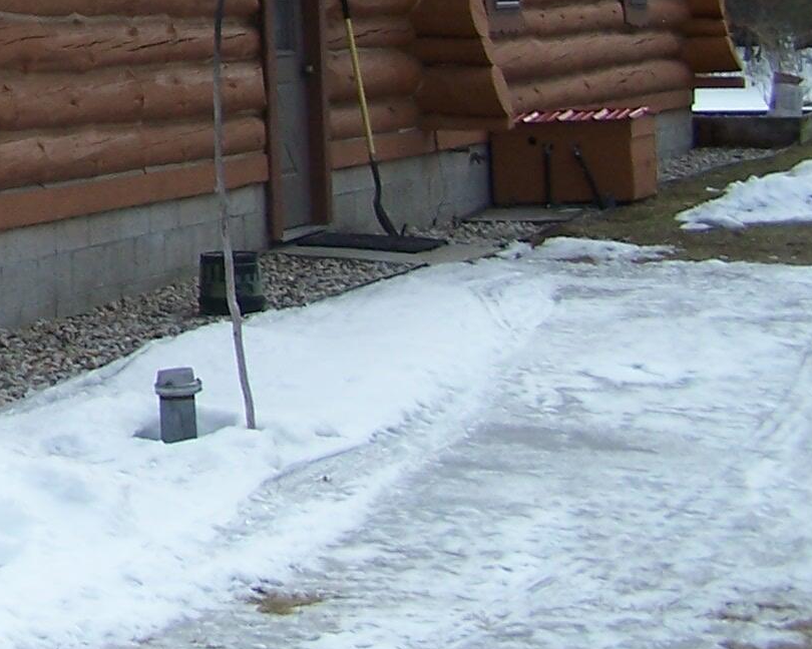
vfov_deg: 12.5
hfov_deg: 15.0
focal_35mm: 118
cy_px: -270
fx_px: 2836
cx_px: -452
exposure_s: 1/1000
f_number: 2.8
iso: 80
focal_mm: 6.3
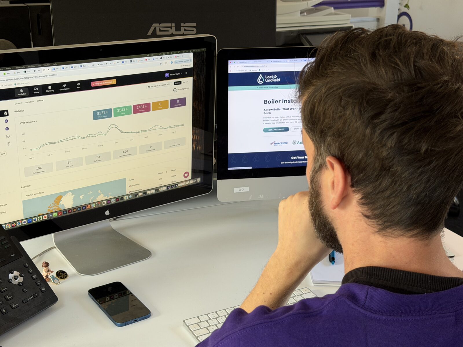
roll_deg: +0.0
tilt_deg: -19.5
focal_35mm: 48
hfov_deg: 39.7
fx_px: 642
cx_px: 232
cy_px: 174
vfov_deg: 30.3
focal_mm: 6.76
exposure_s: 1/138
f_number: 1.78
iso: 50
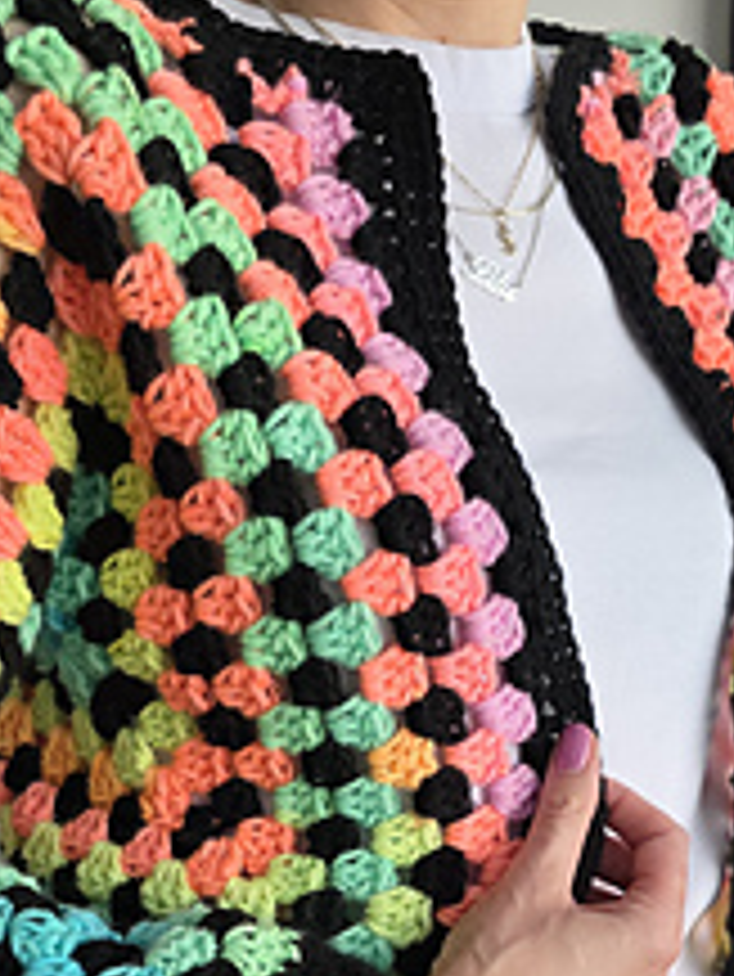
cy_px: 994
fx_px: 1497
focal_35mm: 53
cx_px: 369
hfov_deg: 27.6
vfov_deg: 32.9
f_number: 1.7
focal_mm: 6.3
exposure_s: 1/180
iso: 200
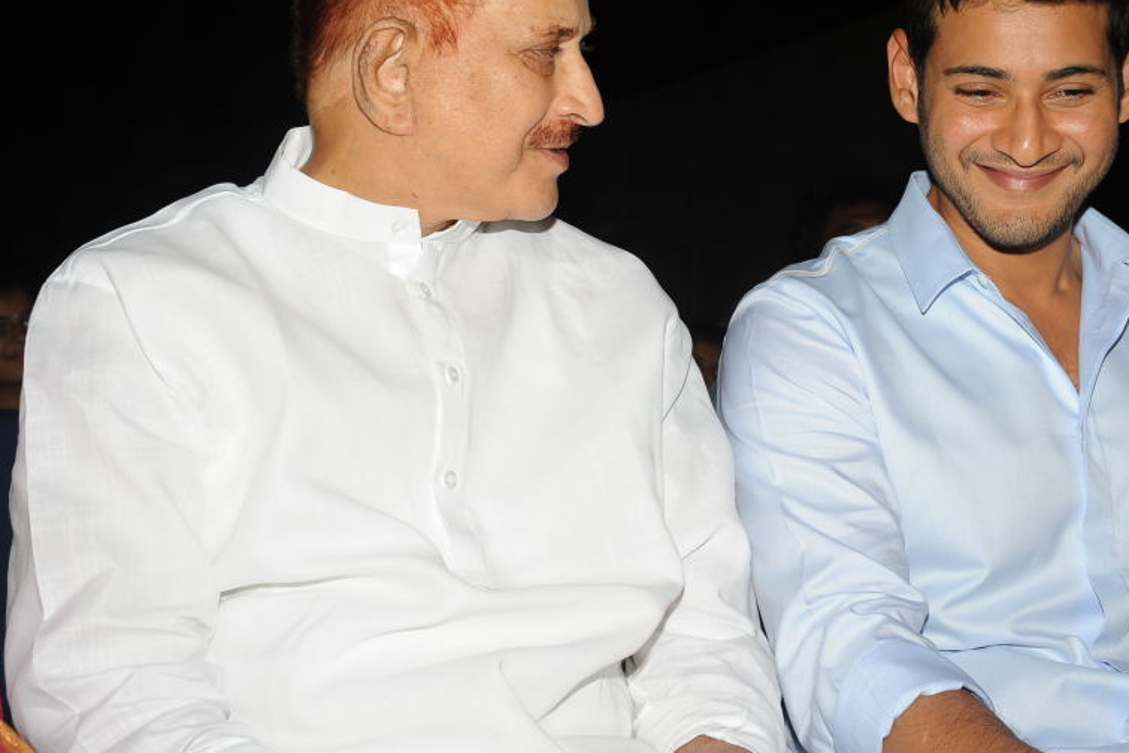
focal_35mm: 84
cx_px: 730
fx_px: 2634
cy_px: 275
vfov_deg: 16.2
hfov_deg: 24.1
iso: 200
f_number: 10
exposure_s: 1/125
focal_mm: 62
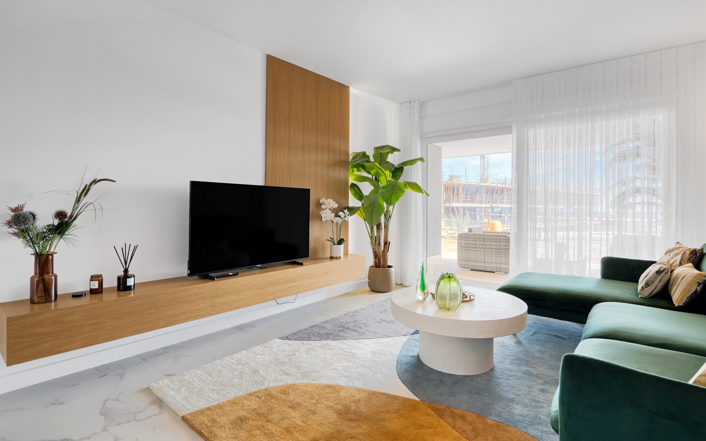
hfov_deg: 94.4
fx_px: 327
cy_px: 201
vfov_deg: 67.8
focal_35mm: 17
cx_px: 355
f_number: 10
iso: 100
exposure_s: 1/15
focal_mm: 16
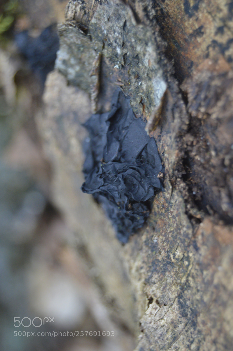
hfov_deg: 16.5
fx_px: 802
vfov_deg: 24.6
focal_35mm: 82
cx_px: 116
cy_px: 176
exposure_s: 1/60
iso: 900
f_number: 5.6
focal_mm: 55
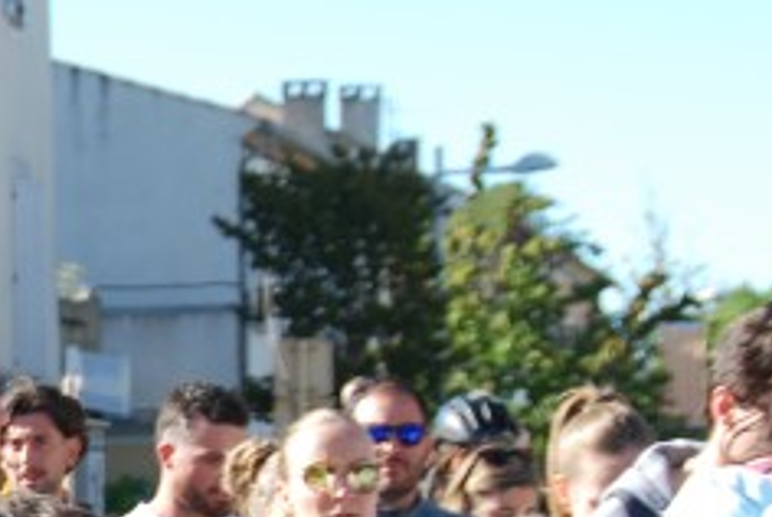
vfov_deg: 5.2
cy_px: 589
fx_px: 5625
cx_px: -435
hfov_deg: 7.7
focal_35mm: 262
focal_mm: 46
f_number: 6.3
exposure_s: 1/160
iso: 100
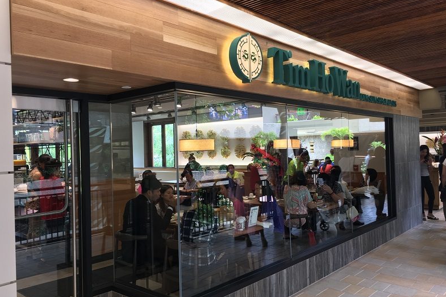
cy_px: 148
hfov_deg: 60.3
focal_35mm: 31
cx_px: 228
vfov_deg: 42.3
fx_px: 384
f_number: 2.2
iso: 32
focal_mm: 4.15
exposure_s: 1/40
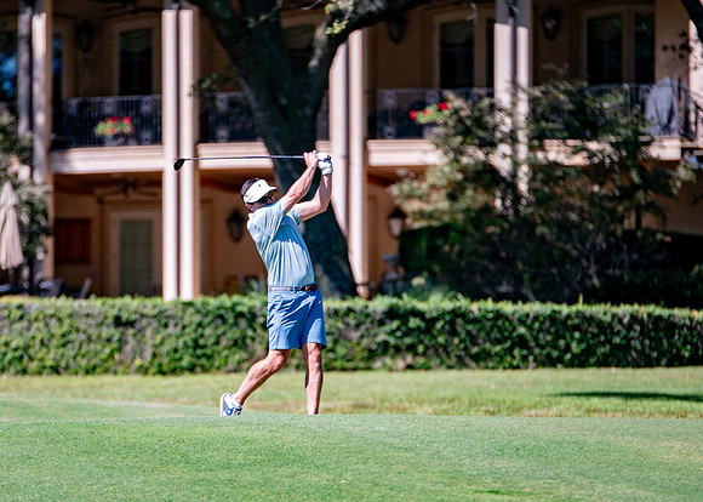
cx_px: 276
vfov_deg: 4.4
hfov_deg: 6.2
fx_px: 6503
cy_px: 263
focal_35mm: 326
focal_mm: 200
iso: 100
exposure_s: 1/1600
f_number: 2.8
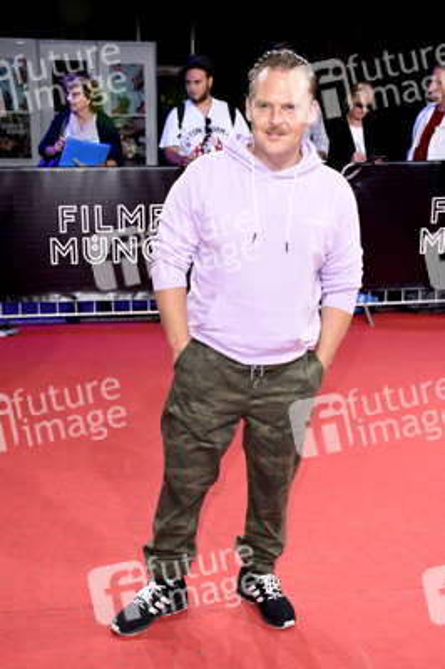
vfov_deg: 41.1
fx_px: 891
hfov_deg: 28.0
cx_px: 222
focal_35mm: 48
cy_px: 334
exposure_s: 1/160
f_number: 6.3
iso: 400
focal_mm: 32
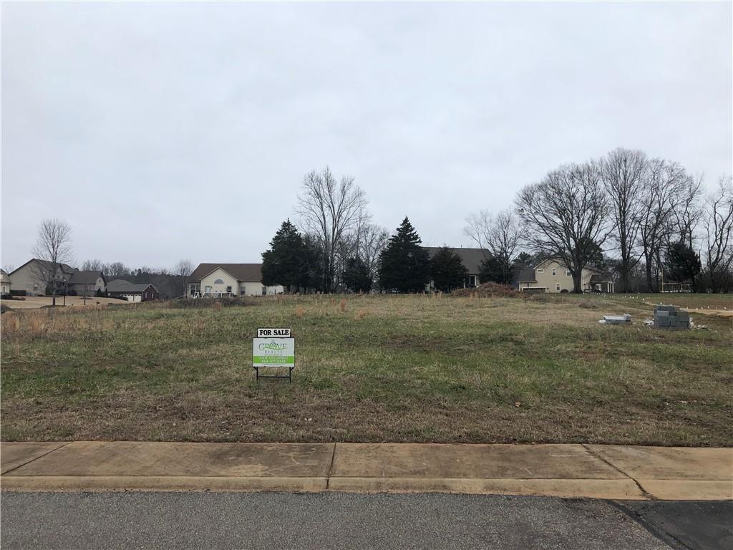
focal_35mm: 28
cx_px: 366
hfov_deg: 63.4
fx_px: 593
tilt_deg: +5.4
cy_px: 275
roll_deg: -0.6
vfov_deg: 49.7
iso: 20
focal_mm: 3.99
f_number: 1.8
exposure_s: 1/979
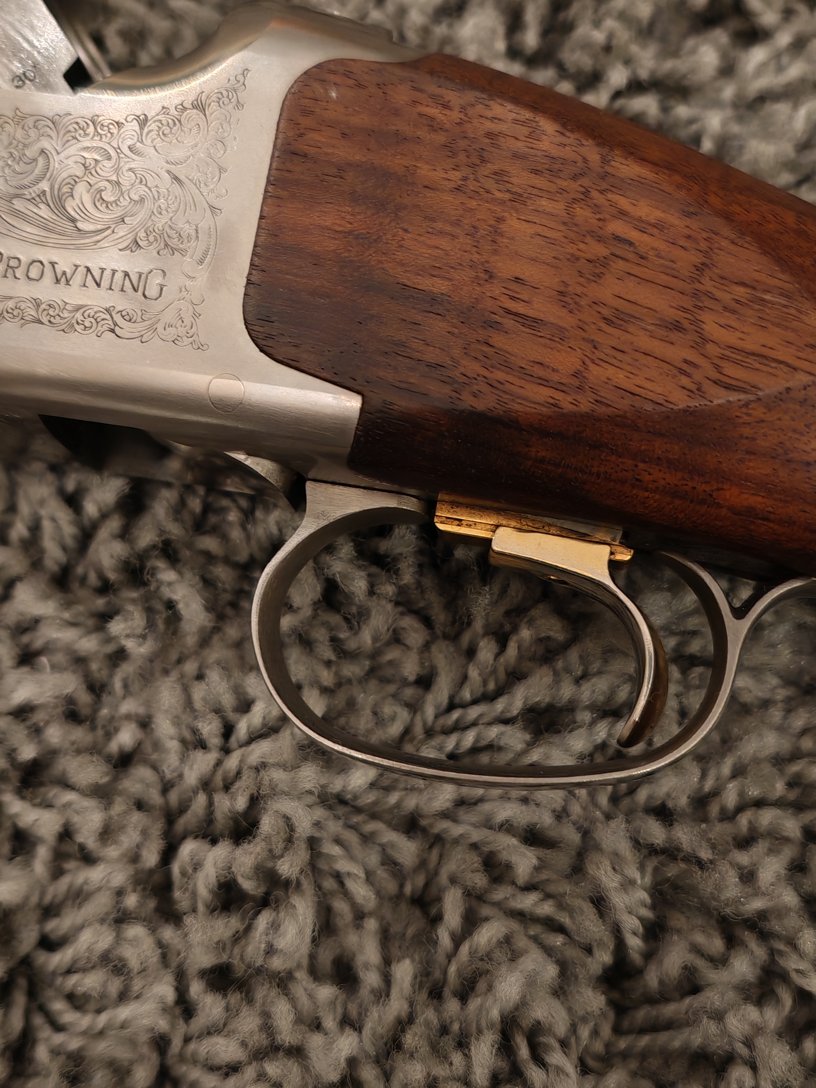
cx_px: 408
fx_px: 1383
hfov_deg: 32.9
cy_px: 544
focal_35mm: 44
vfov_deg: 42.9
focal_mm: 6.83
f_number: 1.4
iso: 500
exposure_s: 1/33
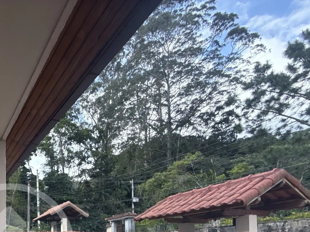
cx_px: 10
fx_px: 269
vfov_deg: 39.3
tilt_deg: +2.3
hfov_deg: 50.3
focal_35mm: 30
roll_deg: -0.1
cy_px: 248
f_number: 2.2
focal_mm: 2.22
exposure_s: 1/490
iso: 64
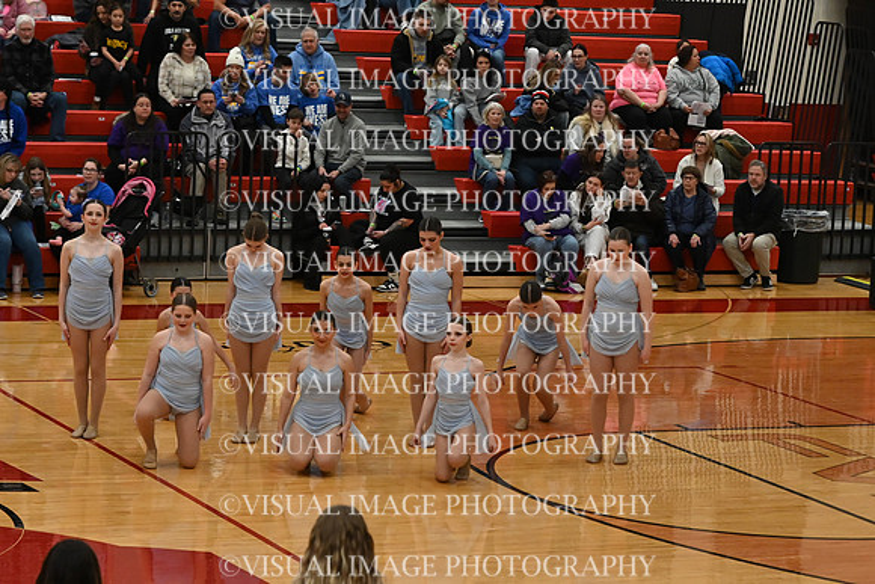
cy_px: 292
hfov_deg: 16.6
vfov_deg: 11.2
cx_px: 438
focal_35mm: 123
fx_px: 2990
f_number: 4
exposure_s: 1/400
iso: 5000
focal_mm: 82
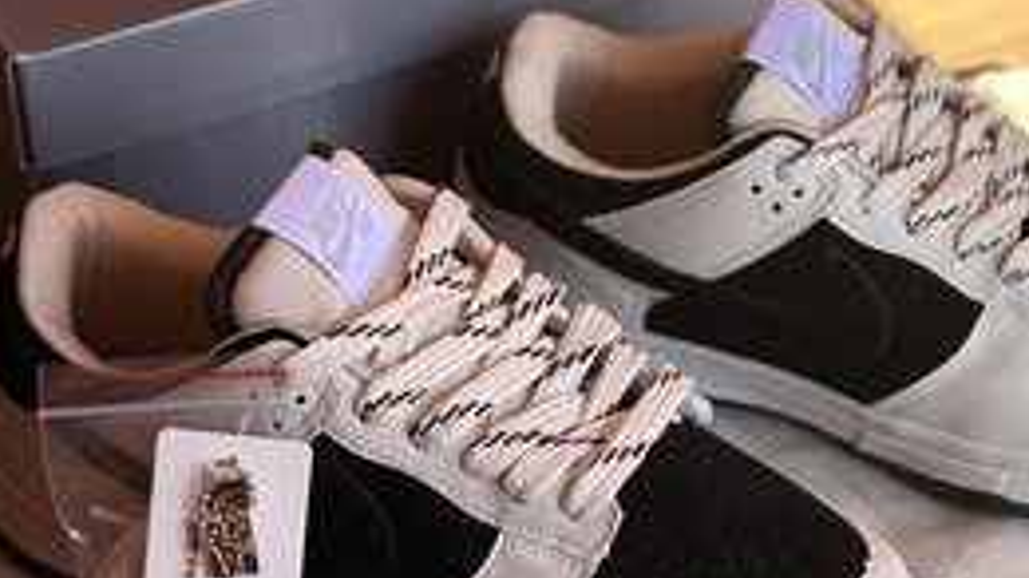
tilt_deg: -35.1
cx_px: 590
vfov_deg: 10.4
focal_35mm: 116
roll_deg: -0.5
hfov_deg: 18.5
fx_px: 3164
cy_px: 220
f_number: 1.6
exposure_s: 1/482
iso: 40
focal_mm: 5.96
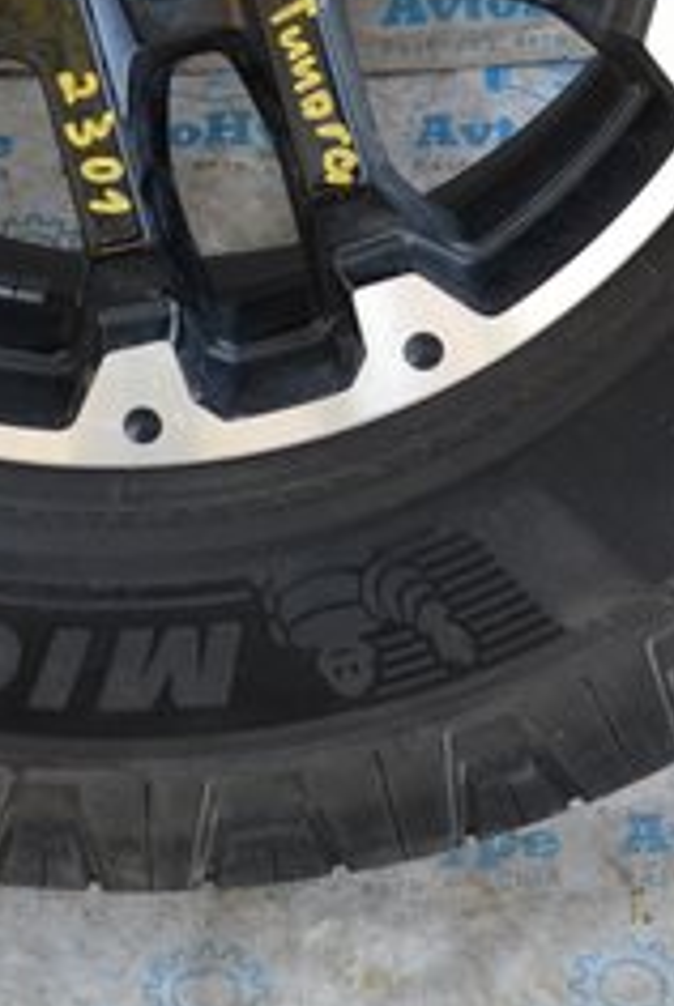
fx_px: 4368
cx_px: 290
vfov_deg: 12.8
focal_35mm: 156
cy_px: -249
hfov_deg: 8.8
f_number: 5.6
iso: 360
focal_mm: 24
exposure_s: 1/125
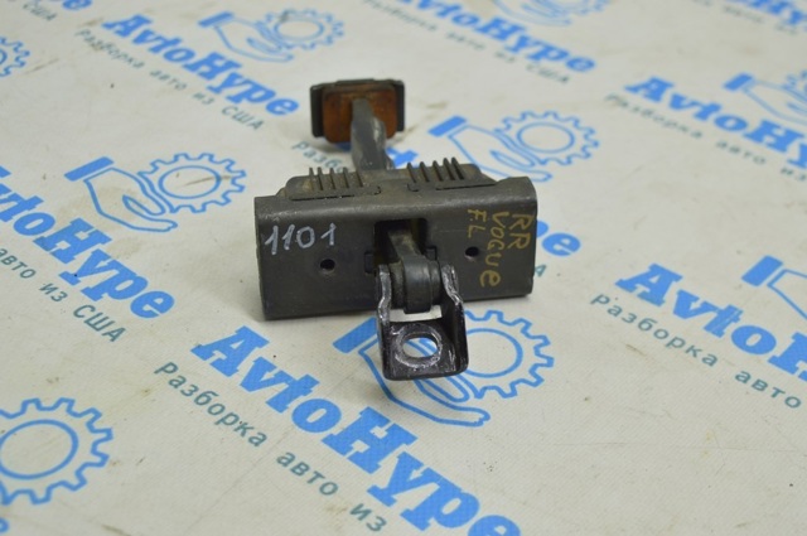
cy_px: 268
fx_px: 1209
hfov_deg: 36.9
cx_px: 404
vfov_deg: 25.0
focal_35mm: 54
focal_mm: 36
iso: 400
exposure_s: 1/25
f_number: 5.6
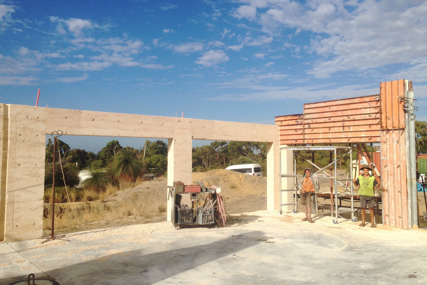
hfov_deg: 54.4
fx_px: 415
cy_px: 128
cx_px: 210
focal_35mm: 35
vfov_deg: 37.8
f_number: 2.4
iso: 50
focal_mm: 4.12
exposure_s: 1/2857
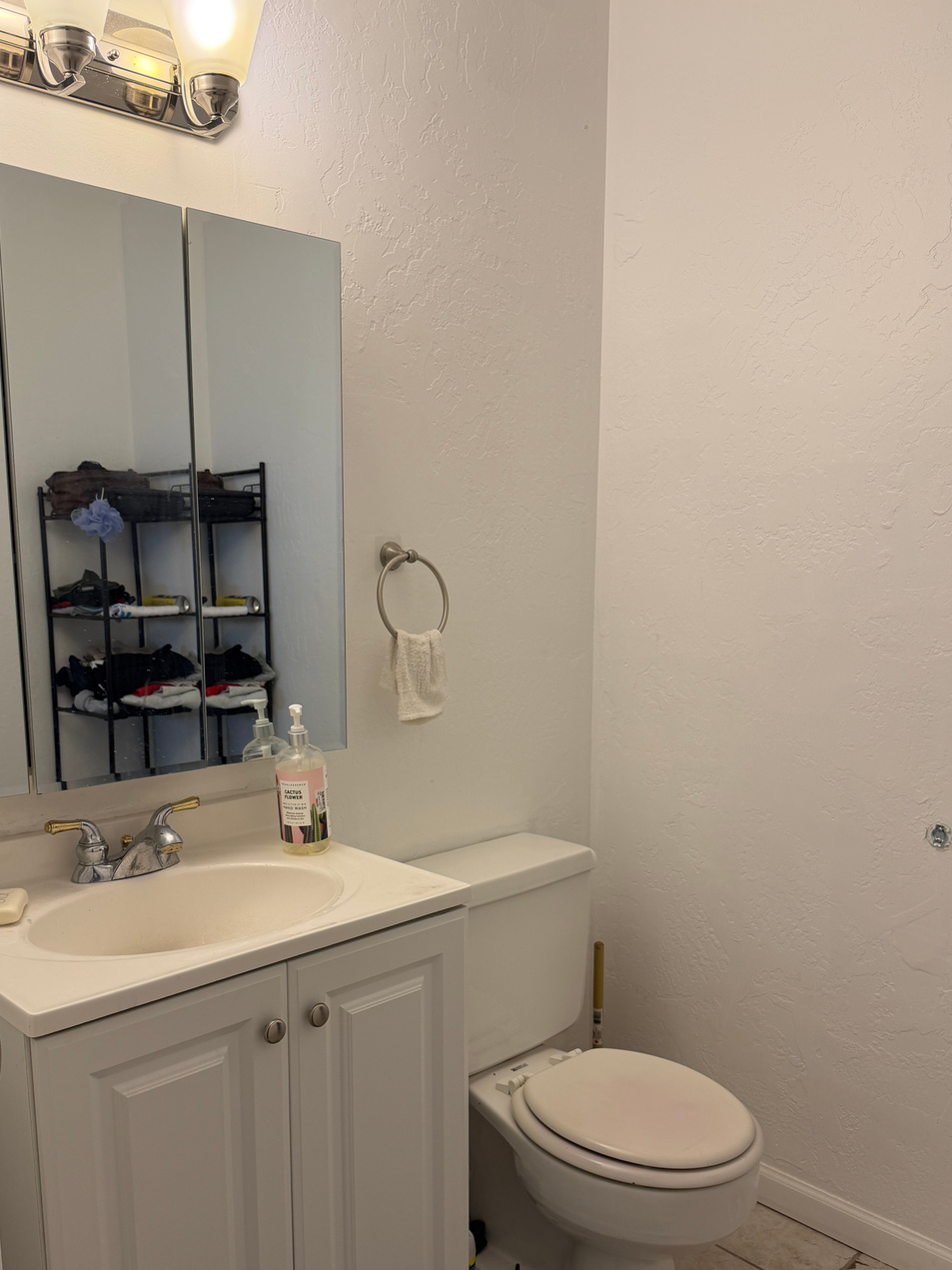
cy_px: 743
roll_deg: -0.2
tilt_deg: -9.9
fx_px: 1064
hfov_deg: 48.1
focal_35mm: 29
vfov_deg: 61.3
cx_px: 424
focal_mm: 6.76
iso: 80
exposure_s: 1/121
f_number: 1.78
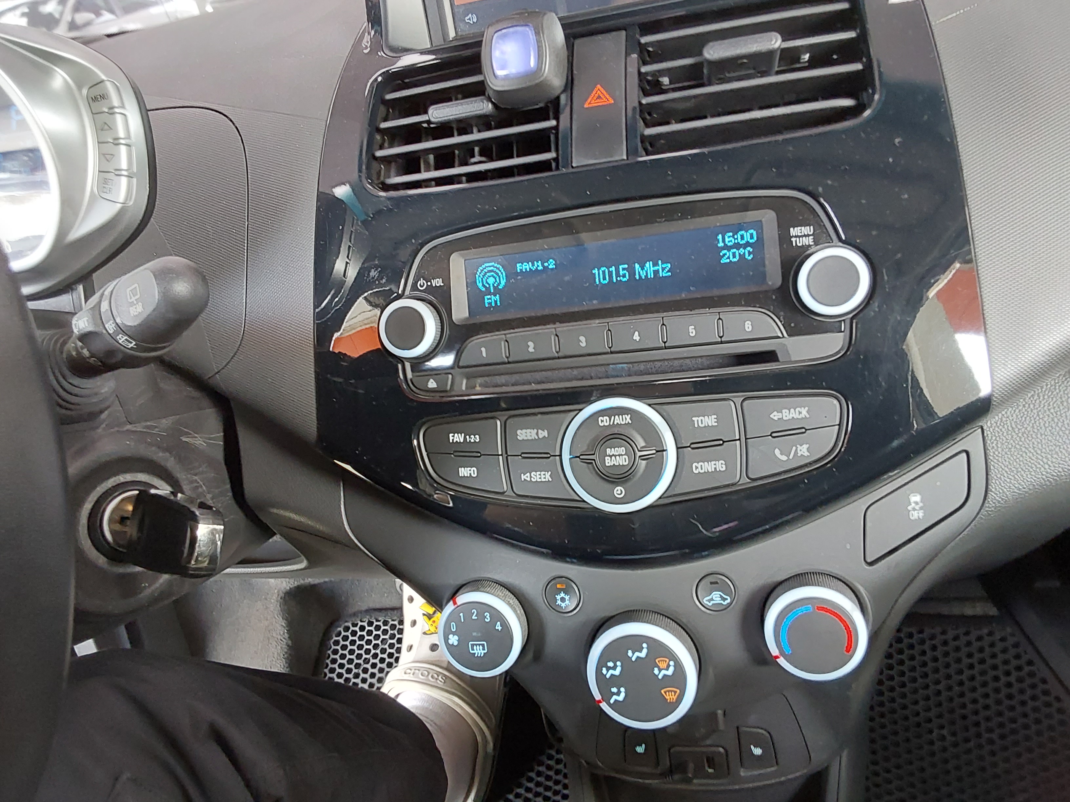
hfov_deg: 63.4
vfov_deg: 49.7
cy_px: 401
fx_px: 865
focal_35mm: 28
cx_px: 535
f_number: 1.9
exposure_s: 1/40
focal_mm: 2.91
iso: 320
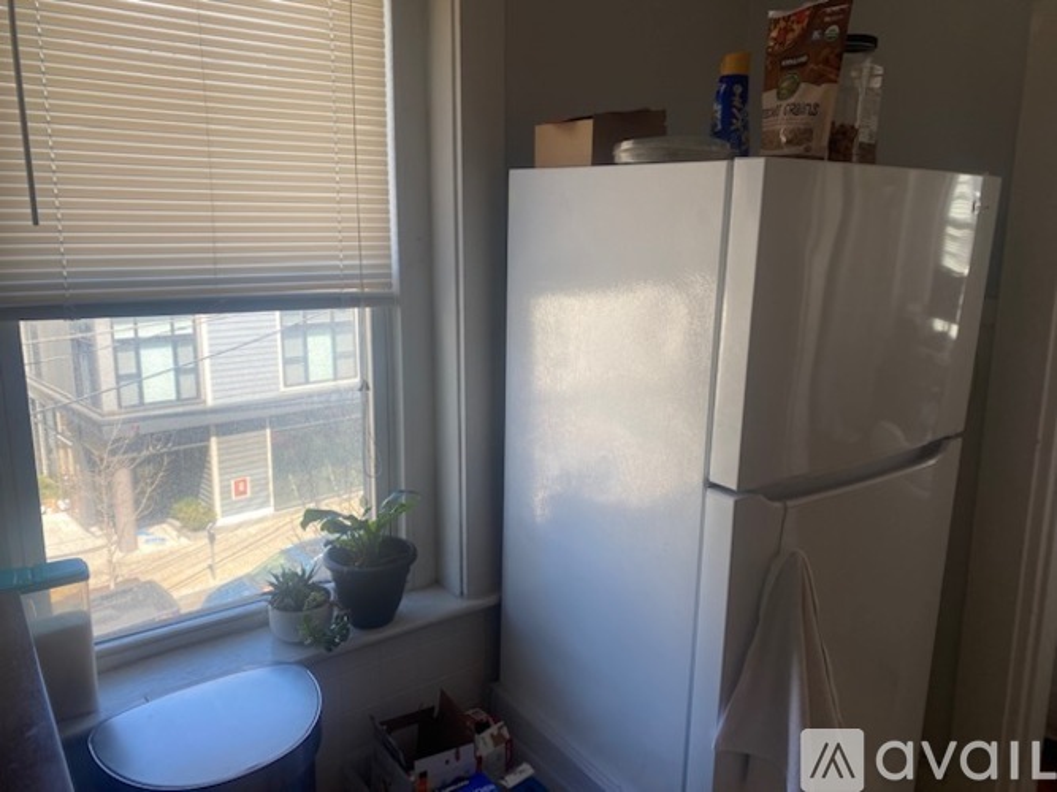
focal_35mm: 26
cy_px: 396
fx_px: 794
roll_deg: -0.7
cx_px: 528
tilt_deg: -10.6
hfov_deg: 67.3
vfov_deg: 53.0
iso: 32
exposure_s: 1/136
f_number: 1.8
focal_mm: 4.25
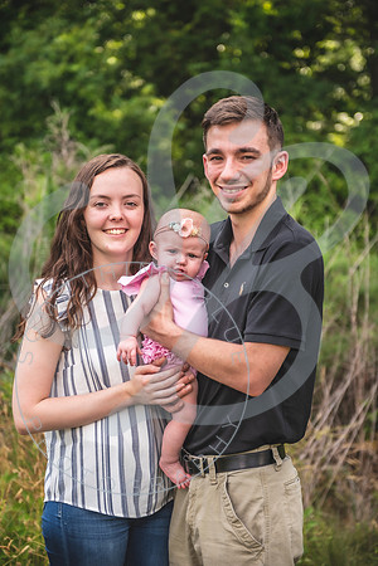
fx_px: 1102
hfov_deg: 19.5
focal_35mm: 70
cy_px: 283
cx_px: 189
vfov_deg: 28.8
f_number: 2.8
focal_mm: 70
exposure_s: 1/640
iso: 100
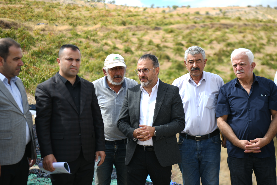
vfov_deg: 19.5
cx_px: 138
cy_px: 92
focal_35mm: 70
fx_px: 539
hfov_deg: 28.8
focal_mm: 70
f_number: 3.5
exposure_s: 1/200
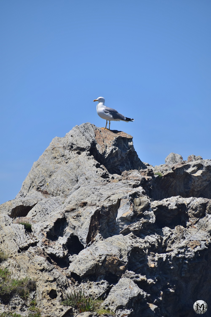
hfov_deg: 4.6
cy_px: 158
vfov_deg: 6.9
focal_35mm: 300
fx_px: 2637
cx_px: 106
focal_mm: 200
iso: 200
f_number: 7.1
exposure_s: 1/800
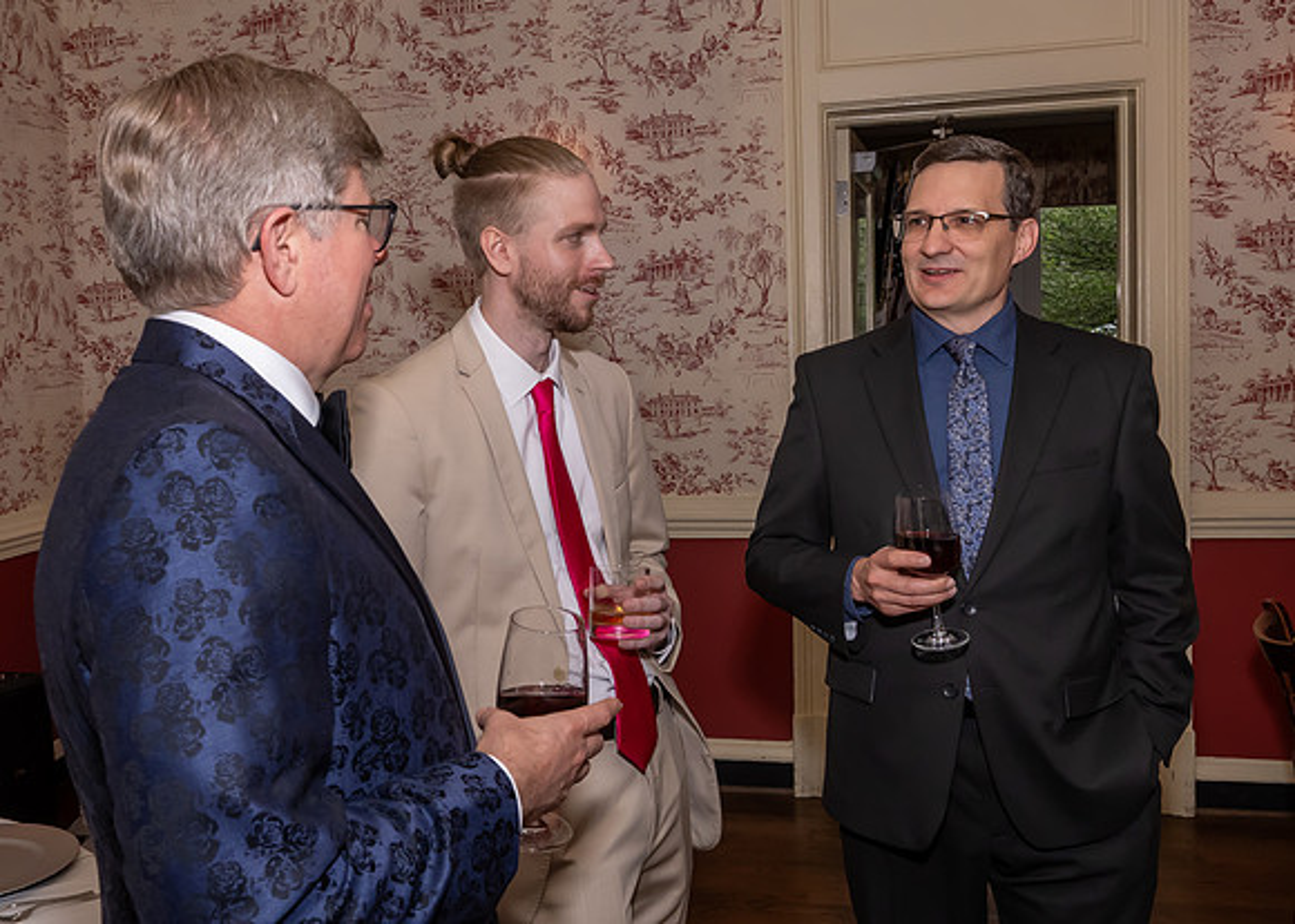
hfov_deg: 55.1
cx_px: 570
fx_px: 1237
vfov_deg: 40.9
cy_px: 409
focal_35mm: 34
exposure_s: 1/250
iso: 800
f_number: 8
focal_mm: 17
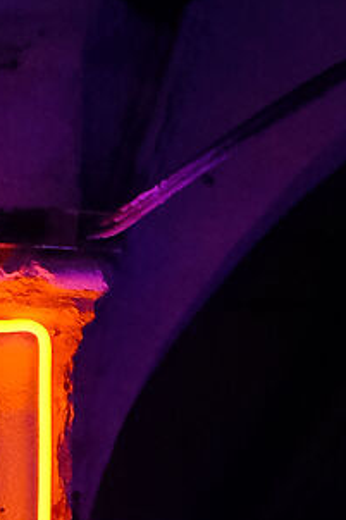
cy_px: 1620
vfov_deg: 6.7
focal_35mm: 278
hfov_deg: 4.8
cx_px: -575
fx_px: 4012
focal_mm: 23
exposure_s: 1/125
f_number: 3.2
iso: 2500
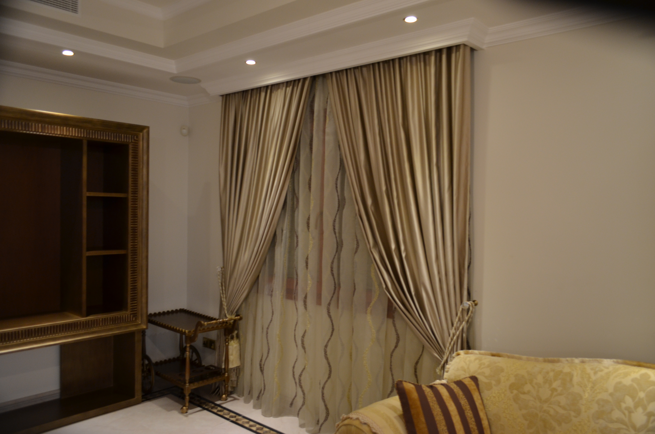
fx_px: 490
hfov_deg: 67.5
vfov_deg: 47.7
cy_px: 217
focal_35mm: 27
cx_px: 328
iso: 500
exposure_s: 1/15
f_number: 3.5
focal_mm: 18
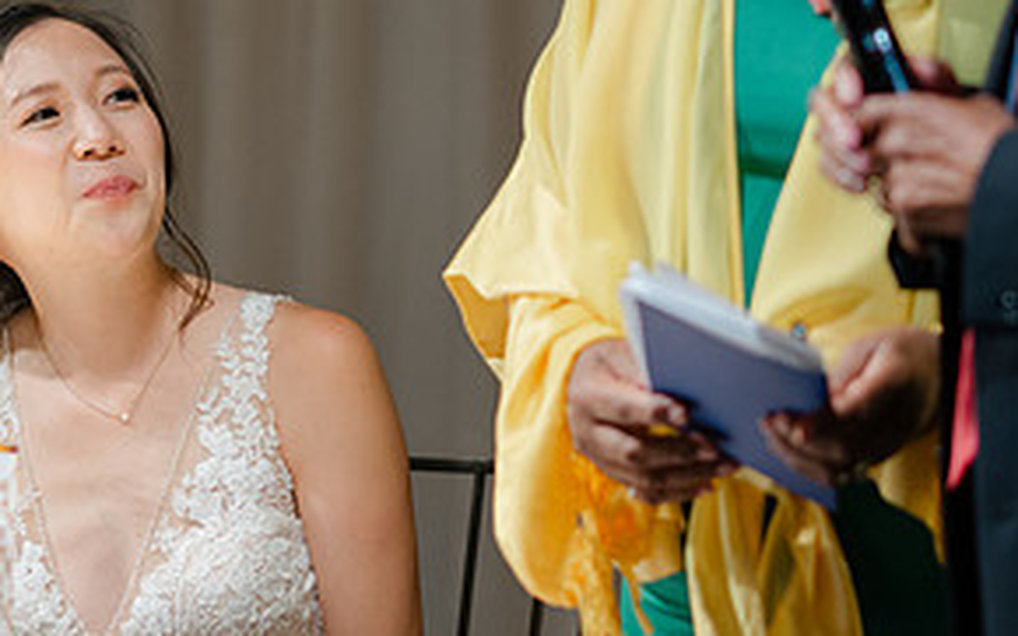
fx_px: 8875
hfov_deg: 6.6
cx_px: 393
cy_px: 116
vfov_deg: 4.1
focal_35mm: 320
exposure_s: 1/125
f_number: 1.4
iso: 360
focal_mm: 105
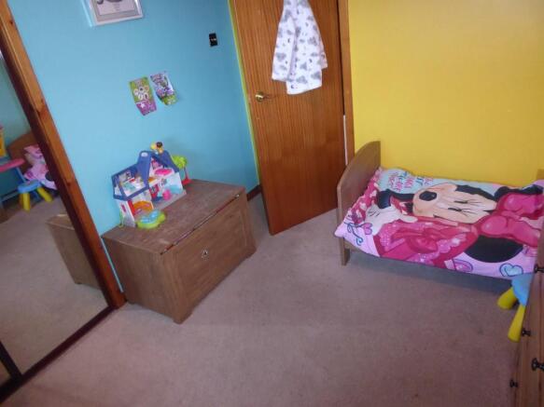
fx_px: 377
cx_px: 272
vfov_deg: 56.8
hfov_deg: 71.6
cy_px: 204
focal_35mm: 24
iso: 800
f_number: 3.3
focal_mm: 4.3
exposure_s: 1/60
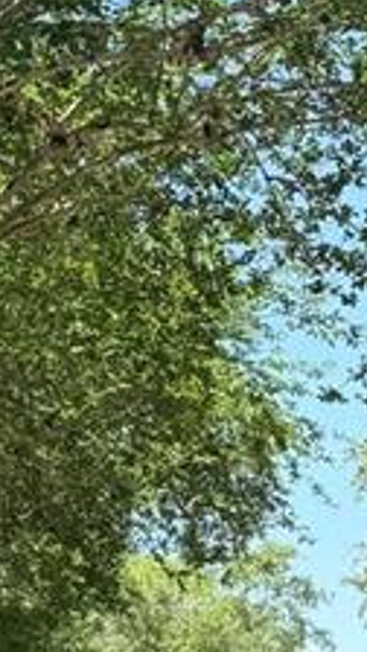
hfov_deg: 8.4
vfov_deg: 15.2
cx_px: -259
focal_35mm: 140
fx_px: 2422
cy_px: 541
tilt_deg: +4.8
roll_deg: -0.7
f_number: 1.78
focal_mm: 6.76
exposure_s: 1/1689
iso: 80
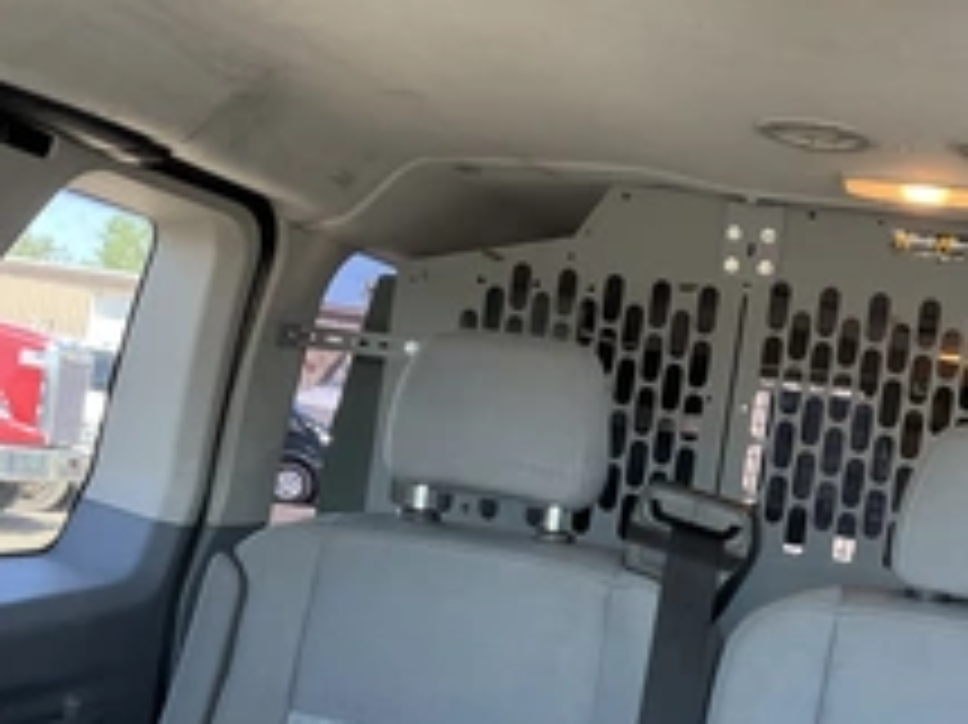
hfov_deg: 34.9
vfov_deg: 26.8
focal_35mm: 54
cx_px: 716
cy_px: 486
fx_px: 1509
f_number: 1.8
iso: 64
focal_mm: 3
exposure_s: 1/82
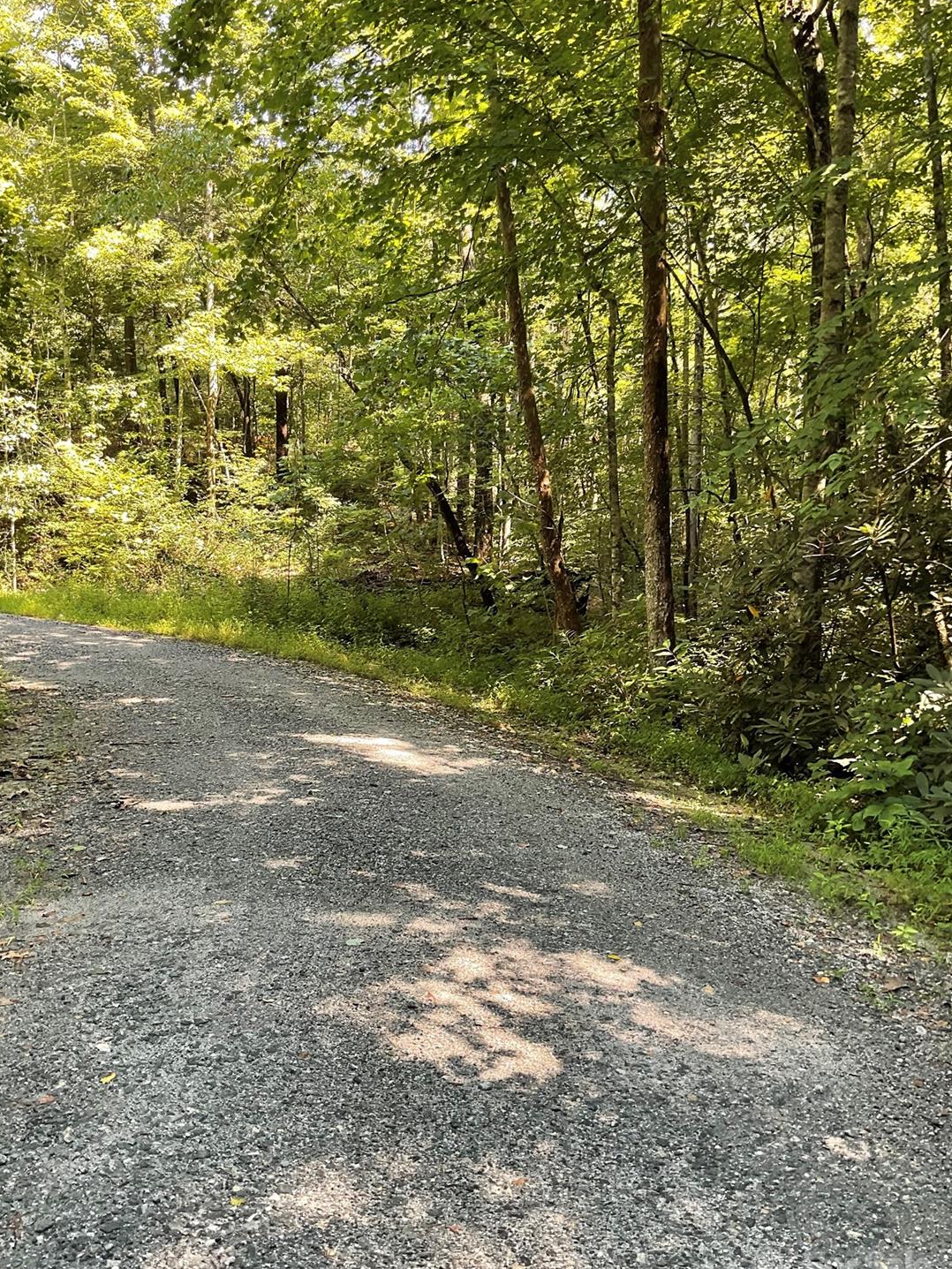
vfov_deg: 58.3
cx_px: 459
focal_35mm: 31
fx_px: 1137
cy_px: 667
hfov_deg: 45.4
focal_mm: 3
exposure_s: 1/120
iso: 50
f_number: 1.8
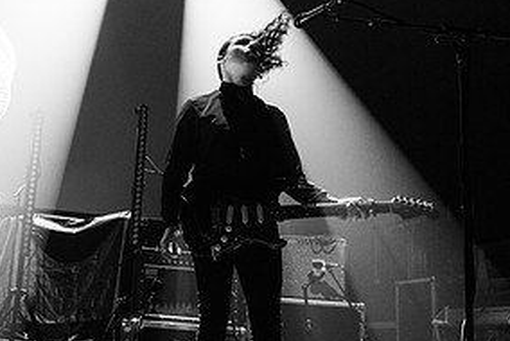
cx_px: 56
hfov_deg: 37.8
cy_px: 207
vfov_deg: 27.5
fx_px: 695
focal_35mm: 49
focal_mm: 24
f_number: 3.2
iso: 2500
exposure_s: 1/320
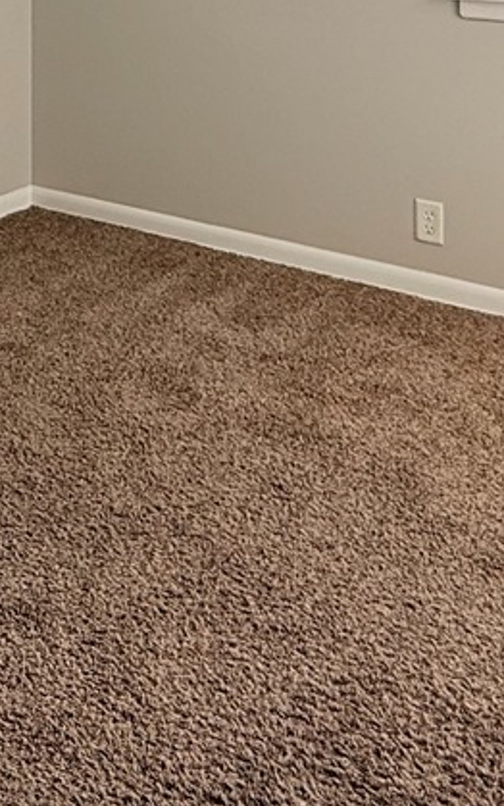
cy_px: -133
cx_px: -50
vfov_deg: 33.2
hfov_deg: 23.8
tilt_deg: +0.4
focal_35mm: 51
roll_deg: +0.4
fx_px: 1120
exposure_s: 1/416
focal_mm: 2.22
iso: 64
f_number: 2.2
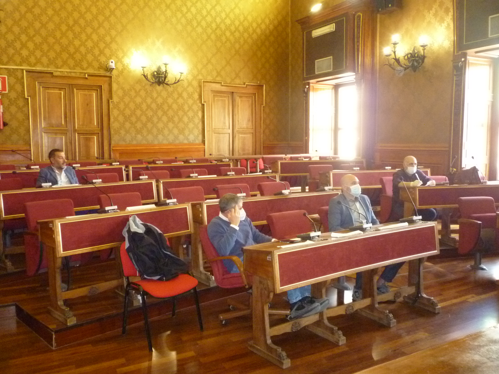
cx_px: 250
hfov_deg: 61.7
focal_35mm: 29
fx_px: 418
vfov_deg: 48.2
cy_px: 187
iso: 640
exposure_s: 1/30
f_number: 3.3
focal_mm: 5.2
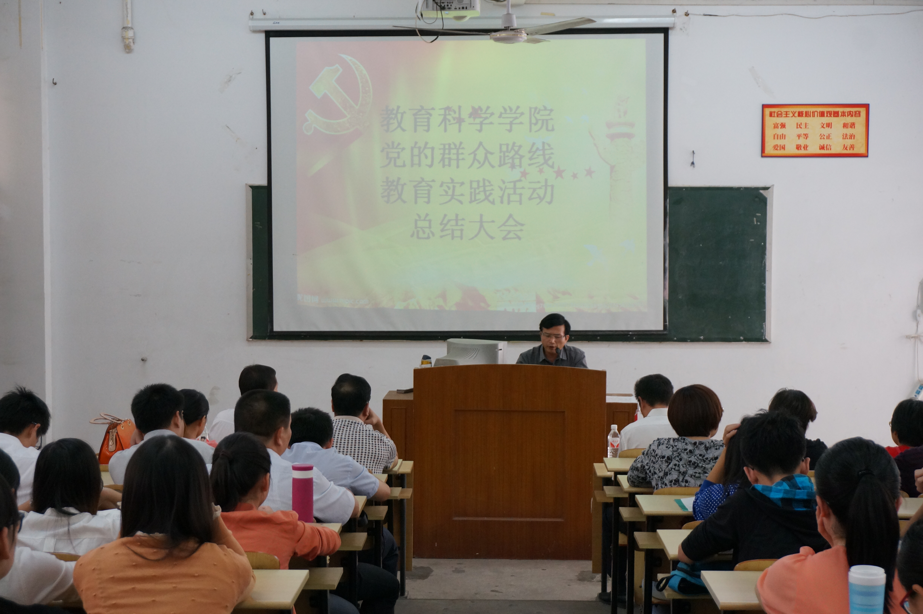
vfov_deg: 23.7
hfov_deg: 35.1
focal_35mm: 57
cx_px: 462
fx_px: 1460
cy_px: 307
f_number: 5.6
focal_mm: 38
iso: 1000
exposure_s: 1/60
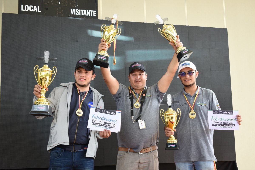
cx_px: 128
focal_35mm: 60
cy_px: 85
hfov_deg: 33.4
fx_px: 425
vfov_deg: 22.6
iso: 100
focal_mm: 40
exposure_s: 1/40
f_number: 4.8
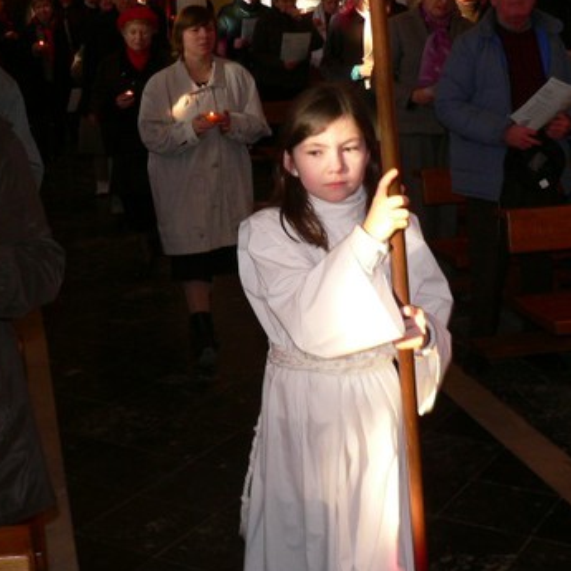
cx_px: 346
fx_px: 1101
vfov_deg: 28.9
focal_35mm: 59
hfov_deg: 29.0
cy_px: 207
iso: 100
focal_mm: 6
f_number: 2.8
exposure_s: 1/60
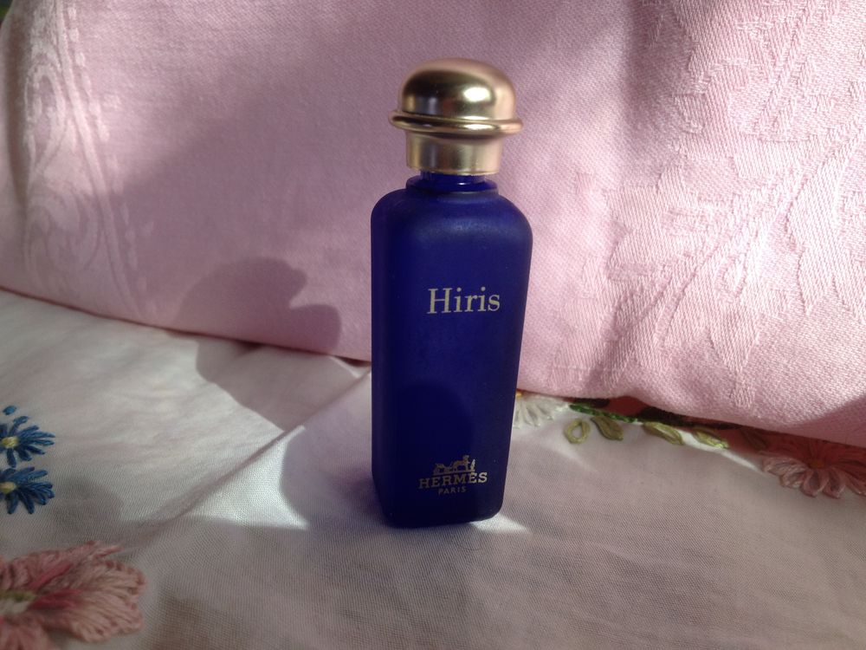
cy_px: 325
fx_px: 876
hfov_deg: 52.6
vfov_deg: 40.7
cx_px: 433
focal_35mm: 35
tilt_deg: -22.0
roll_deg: -3.0
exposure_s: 1/212
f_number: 2.4
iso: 50
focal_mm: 4.28
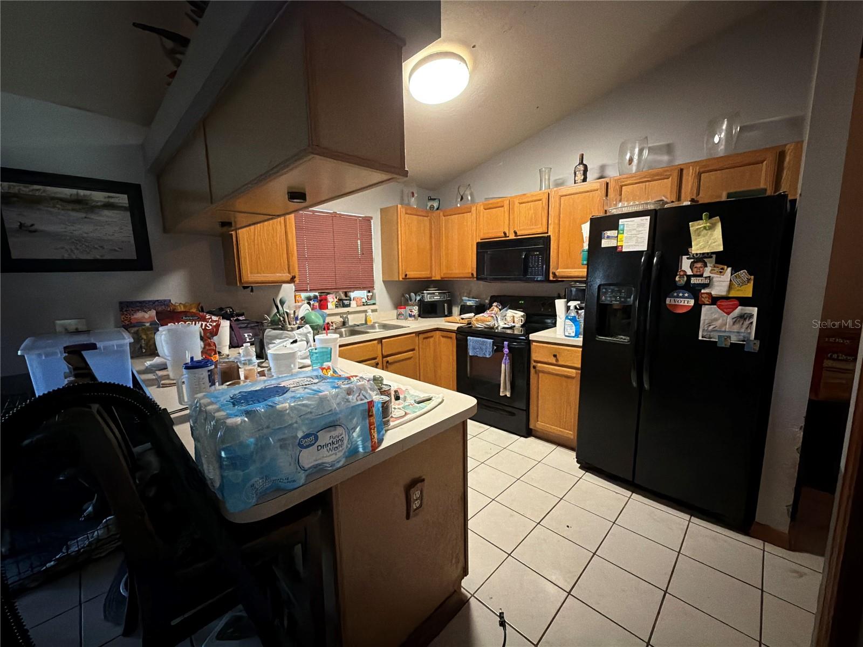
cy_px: 324
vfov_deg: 85.7
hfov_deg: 102.1
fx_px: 349
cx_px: 432
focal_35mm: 14
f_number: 2.2
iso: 1000
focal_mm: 2.22
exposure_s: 1/40
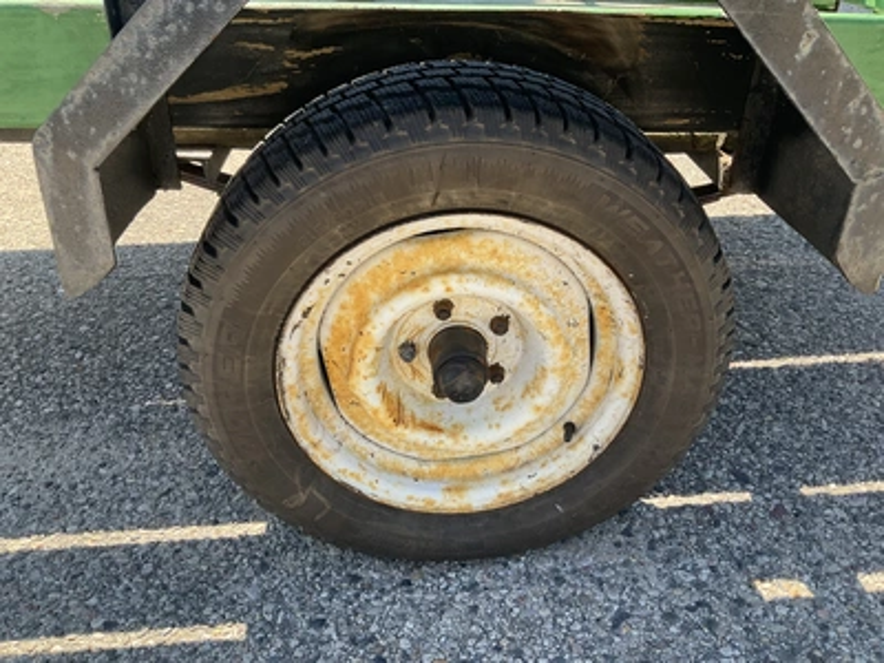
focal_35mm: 29
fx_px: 741
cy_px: 332
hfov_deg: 61.7
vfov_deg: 48.2
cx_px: 442
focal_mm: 3
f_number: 1.8
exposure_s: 1/279
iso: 25
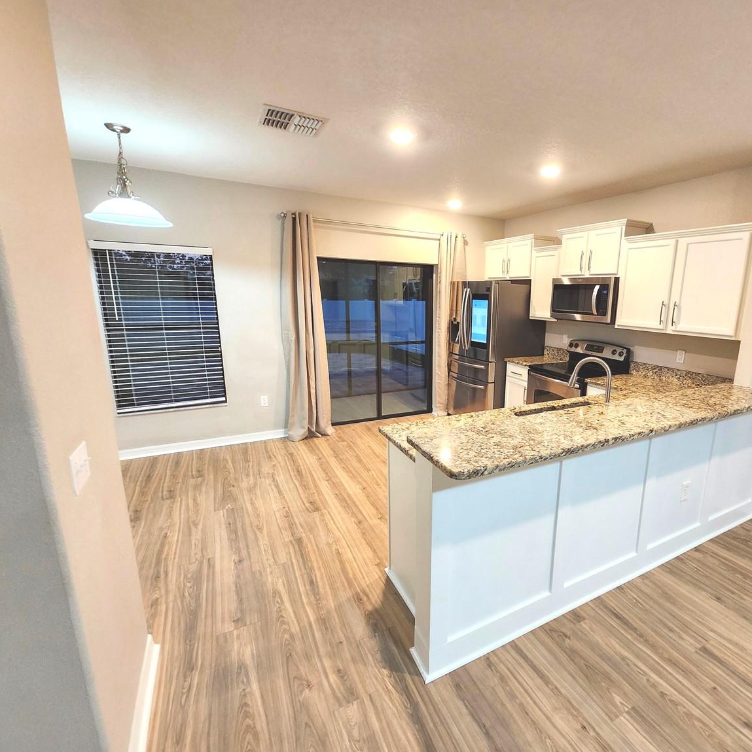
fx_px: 393
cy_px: 384
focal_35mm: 16
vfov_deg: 87.4
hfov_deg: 86.1
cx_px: 460
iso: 320
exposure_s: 1/40
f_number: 2.2
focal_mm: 1.74
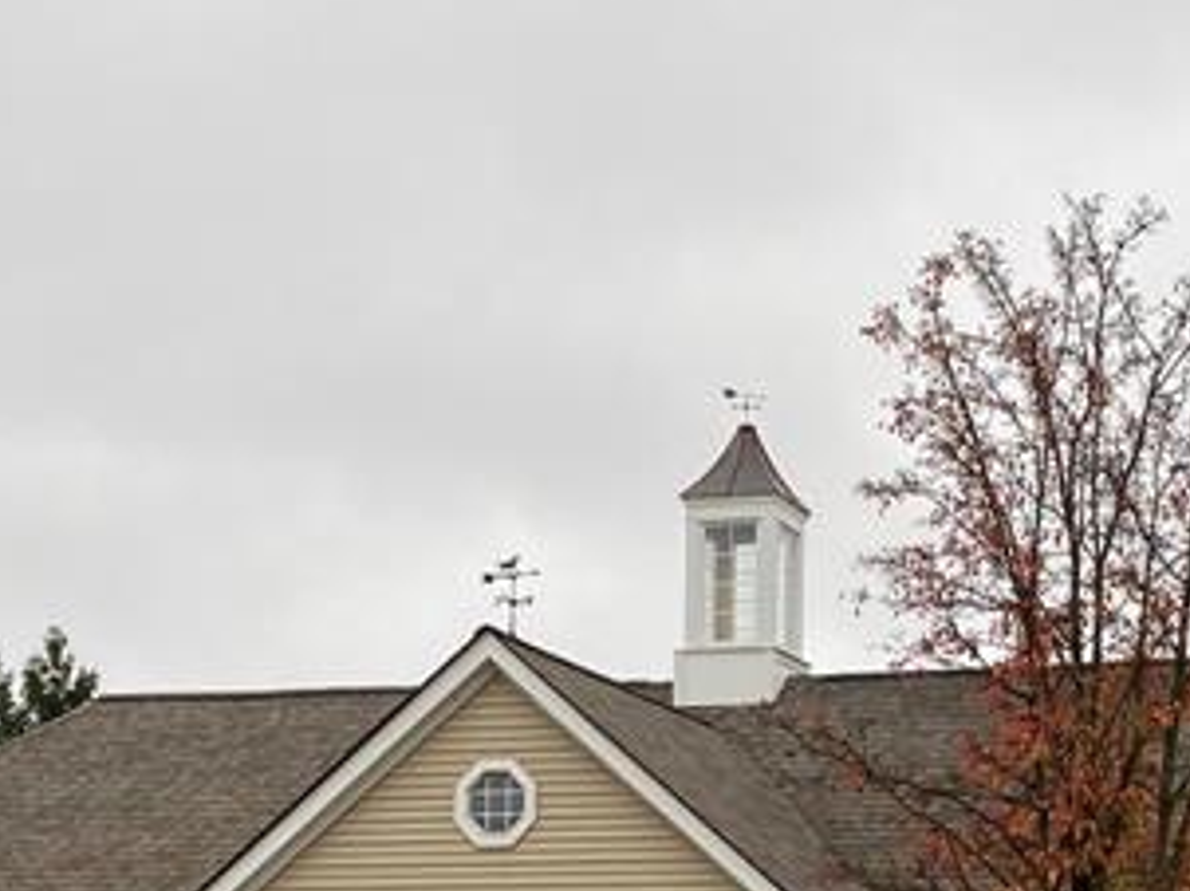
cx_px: 863
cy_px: 1041
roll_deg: -2.1
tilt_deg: +4.6
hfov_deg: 20.5
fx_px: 3263
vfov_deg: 15.1
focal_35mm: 95
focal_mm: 3.99
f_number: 1.8
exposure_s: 1/161
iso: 20
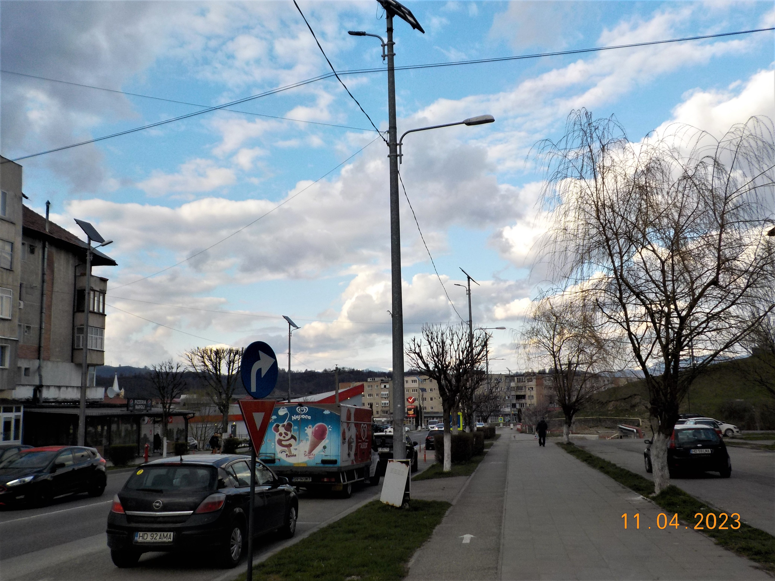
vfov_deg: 46.8
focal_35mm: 30
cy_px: 290
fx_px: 672
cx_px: 388
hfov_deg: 60.0
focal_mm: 4.1
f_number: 3.3
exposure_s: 1/640
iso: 125
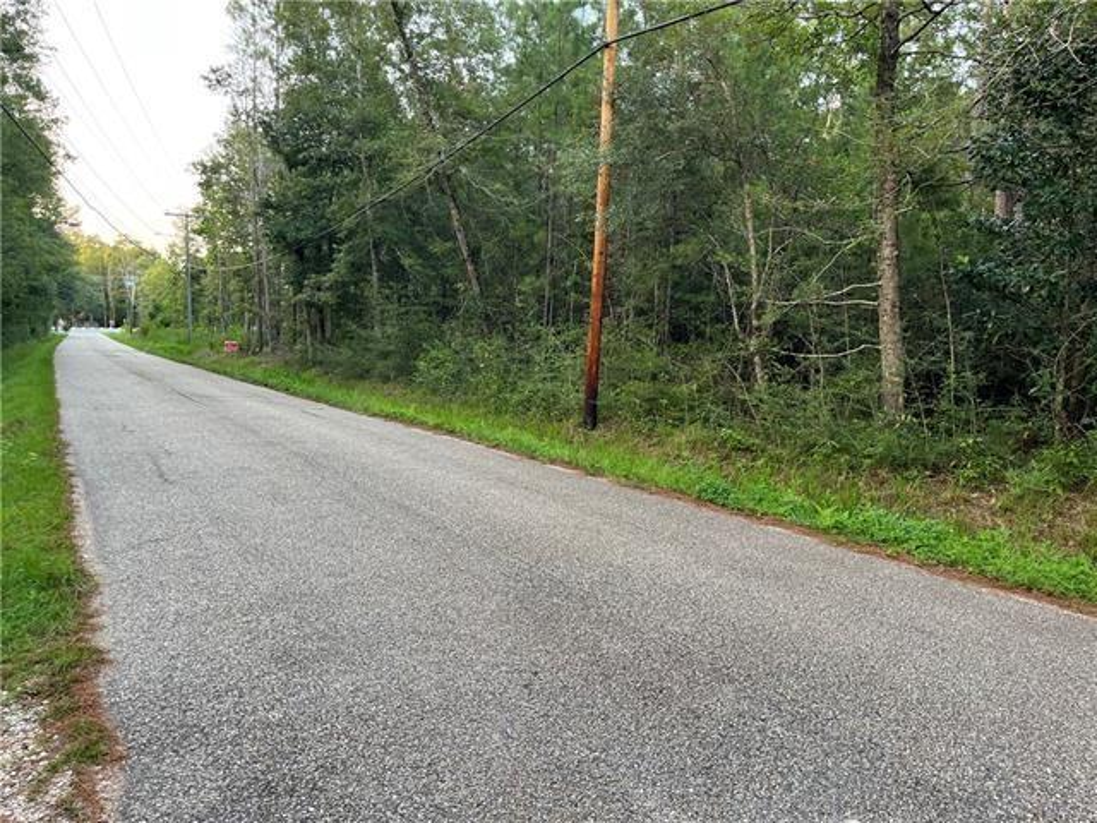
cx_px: 548
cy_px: 412
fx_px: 824
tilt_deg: -4.8
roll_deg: -1.5
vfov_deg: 53.1
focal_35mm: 26
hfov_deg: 67.3
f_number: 1.6
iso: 125
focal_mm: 5.1
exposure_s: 1/121
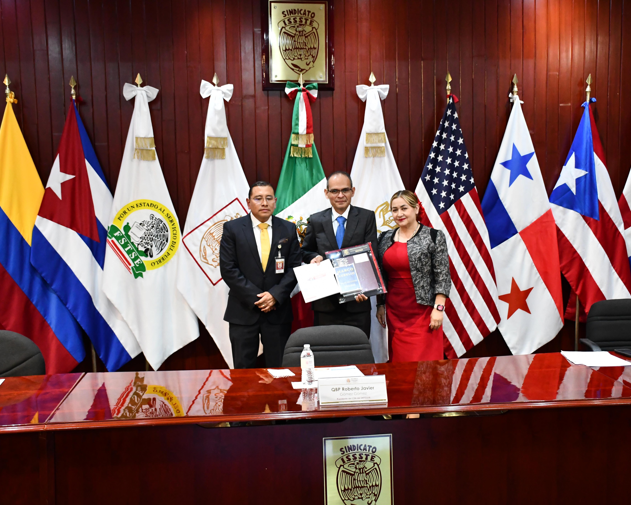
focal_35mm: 46
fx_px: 859
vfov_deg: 32.7
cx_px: 334
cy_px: 249
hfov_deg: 40.3
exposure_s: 1/125
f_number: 4
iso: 3200
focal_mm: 27
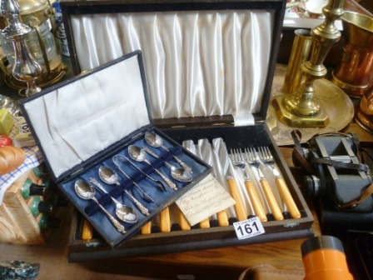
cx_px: 186
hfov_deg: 63.4
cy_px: 140
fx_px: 302
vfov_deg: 49.7
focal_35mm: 28
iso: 160
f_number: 2.8
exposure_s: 1/30
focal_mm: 5
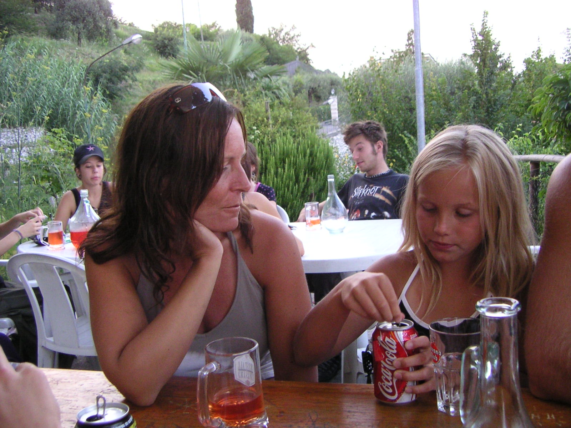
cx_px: 286
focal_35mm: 37
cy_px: 214
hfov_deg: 50.1
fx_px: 610
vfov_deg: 38.7
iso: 160
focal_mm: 4.8
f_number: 2.8
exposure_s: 1/45
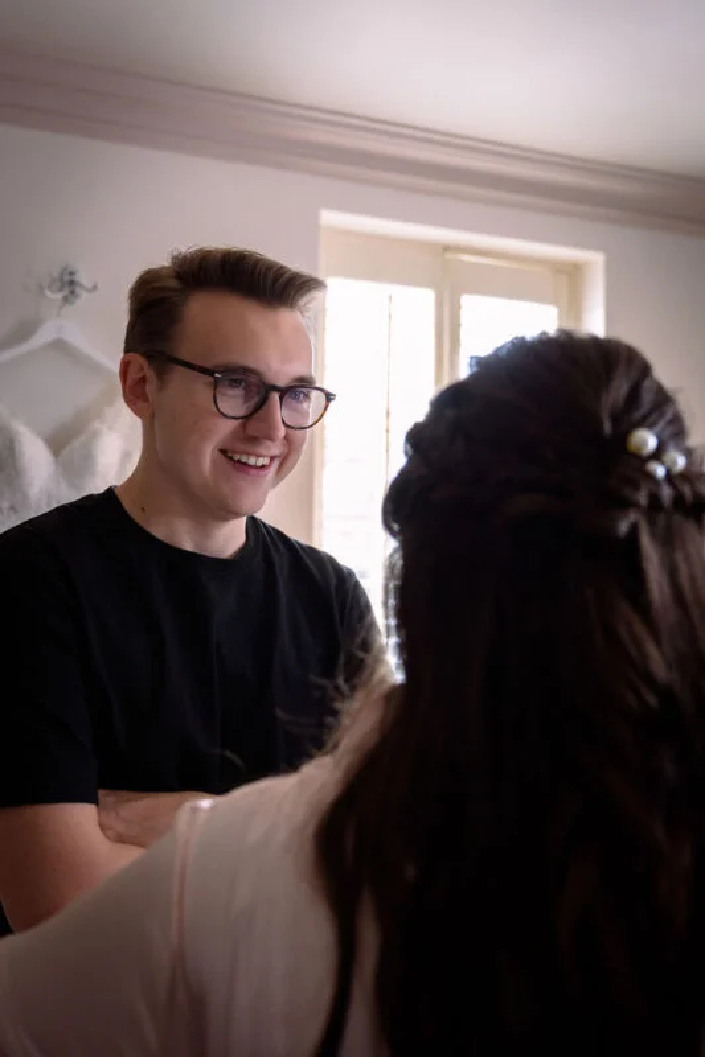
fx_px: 1262
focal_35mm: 43
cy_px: 532
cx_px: 443
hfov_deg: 31.1
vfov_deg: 45.5
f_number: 2.8
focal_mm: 28
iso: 1000
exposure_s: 1/200
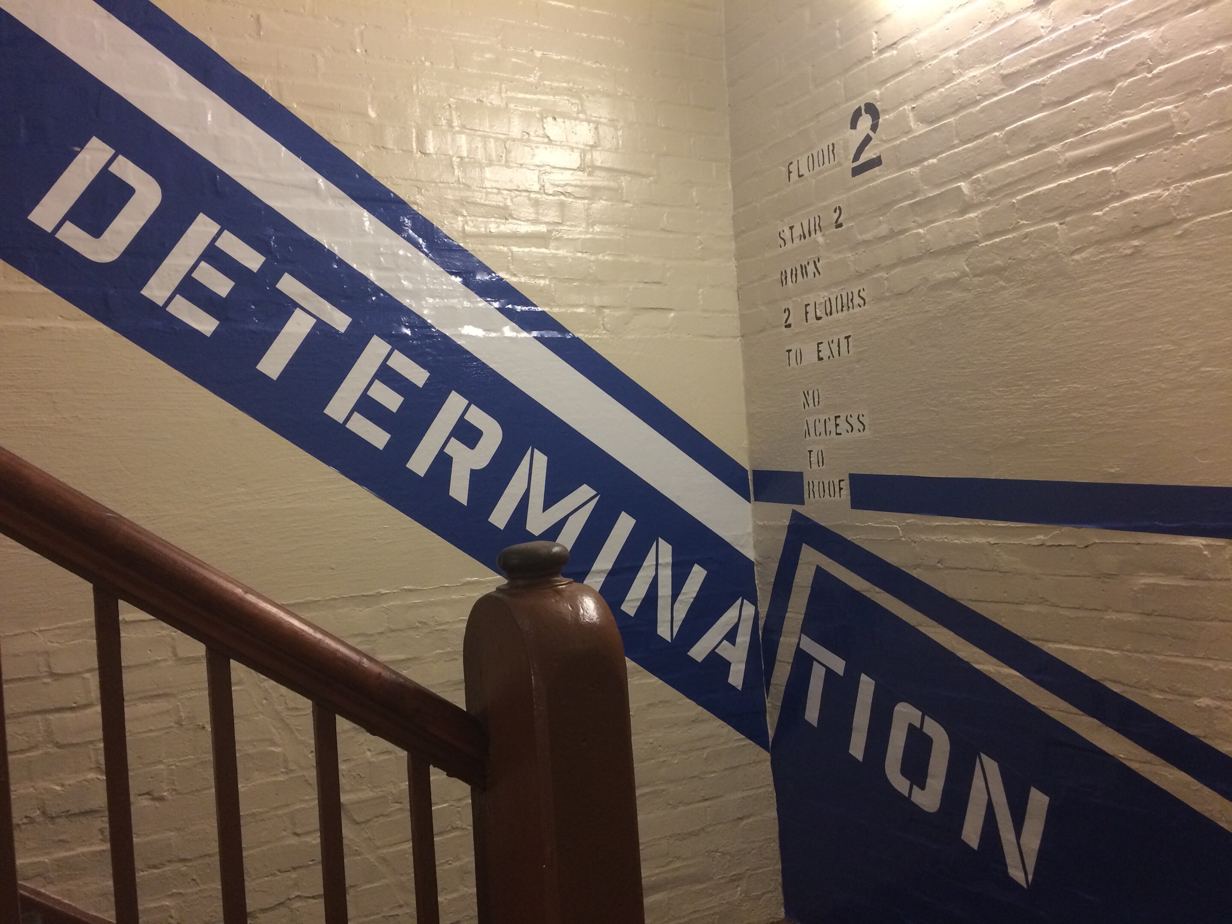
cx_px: 616
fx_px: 1032
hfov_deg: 61.7
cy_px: 462
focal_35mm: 29
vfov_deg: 48.2
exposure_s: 1/30
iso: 200
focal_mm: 4.15
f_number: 2.2
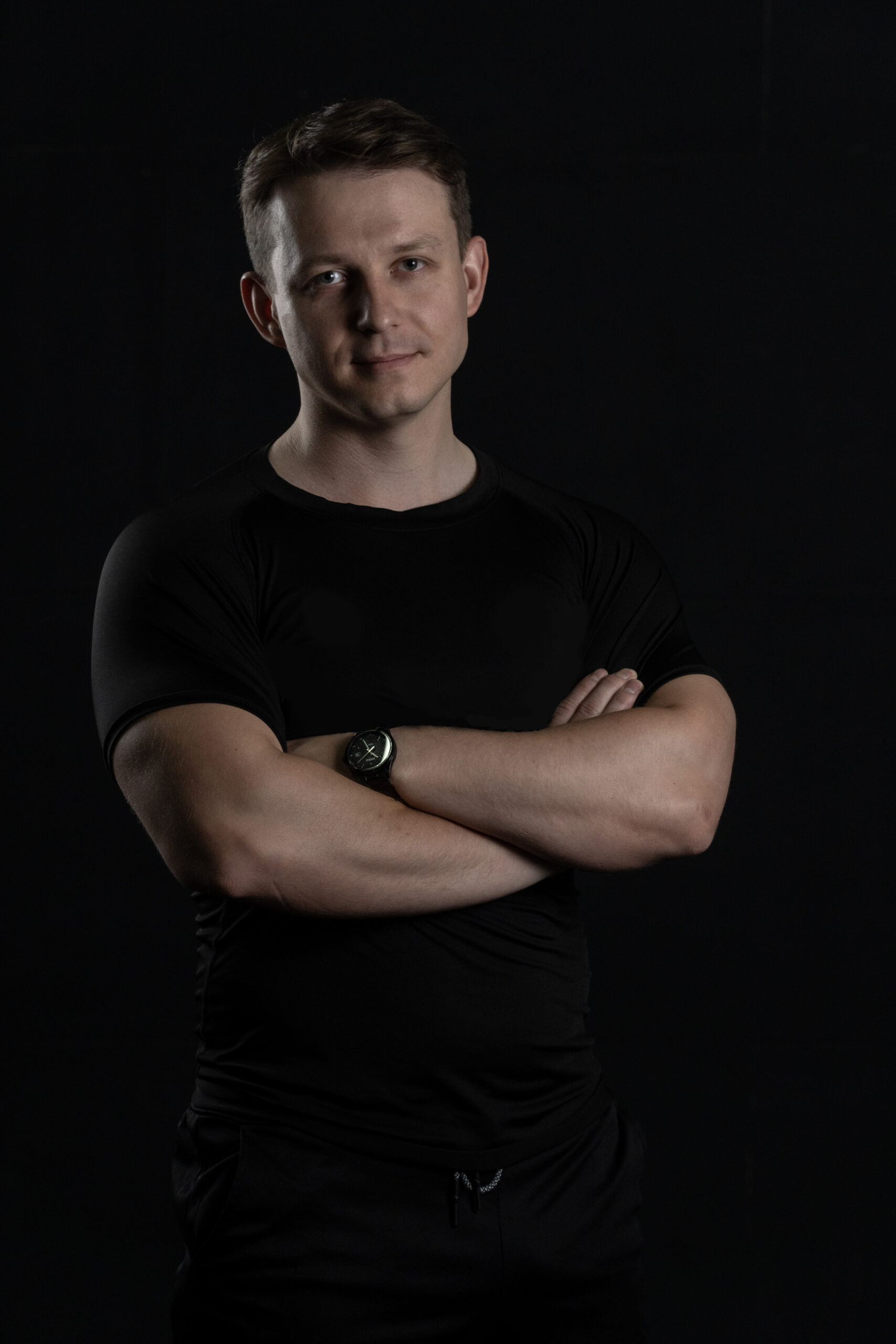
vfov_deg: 14.7
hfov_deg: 9.8
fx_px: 5207
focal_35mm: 140
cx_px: 448
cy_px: 672
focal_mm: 93
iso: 400
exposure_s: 1/160
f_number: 5.6
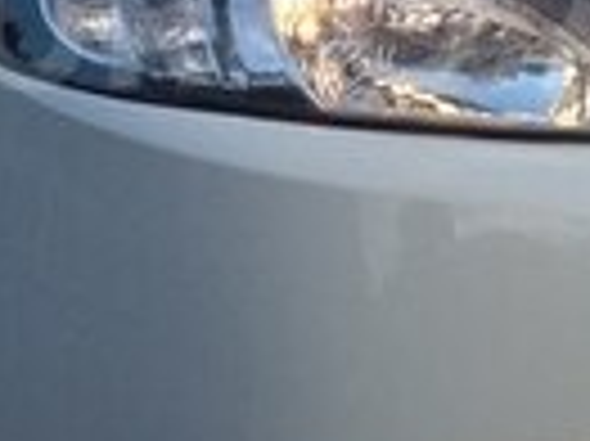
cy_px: 20
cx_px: 320
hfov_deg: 13.5
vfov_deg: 10.1
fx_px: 2486
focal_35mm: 146
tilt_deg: -5.6
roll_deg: -1.7
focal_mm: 4.15
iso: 32
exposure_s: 1/554
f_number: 2.2
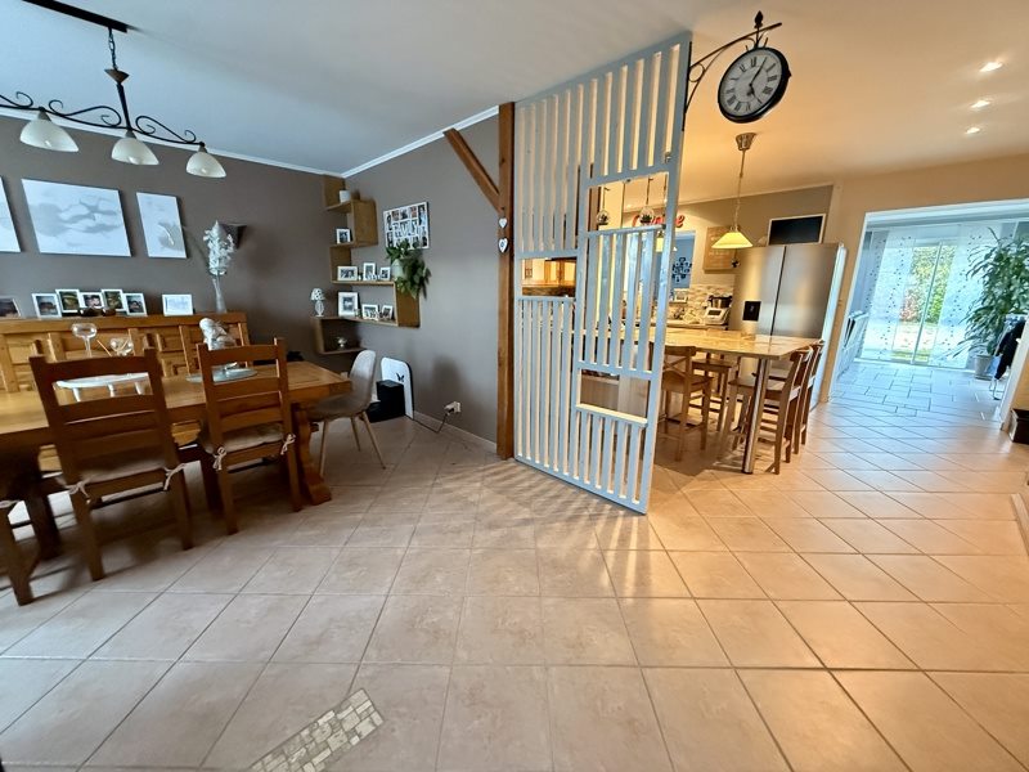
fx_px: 416
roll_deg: -0.9
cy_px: 386
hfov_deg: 102.1
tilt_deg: -13.4
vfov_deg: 85.7
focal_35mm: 14
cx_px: 514
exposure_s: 1/50
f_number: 2.2
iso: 1000
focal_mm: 2.22
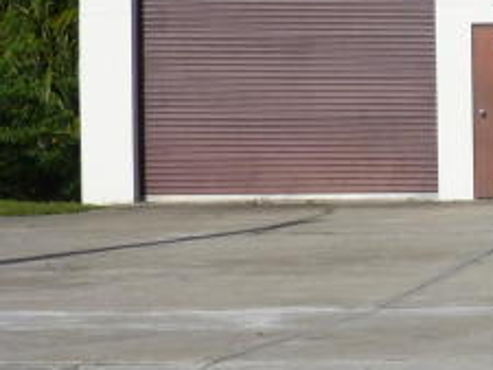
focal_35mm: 192
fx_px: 2736
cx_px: 789
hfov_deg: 9.9
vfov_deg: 7.7
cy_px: 188
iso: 100
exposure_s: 1/1300
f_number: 4.6
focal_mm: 9.7
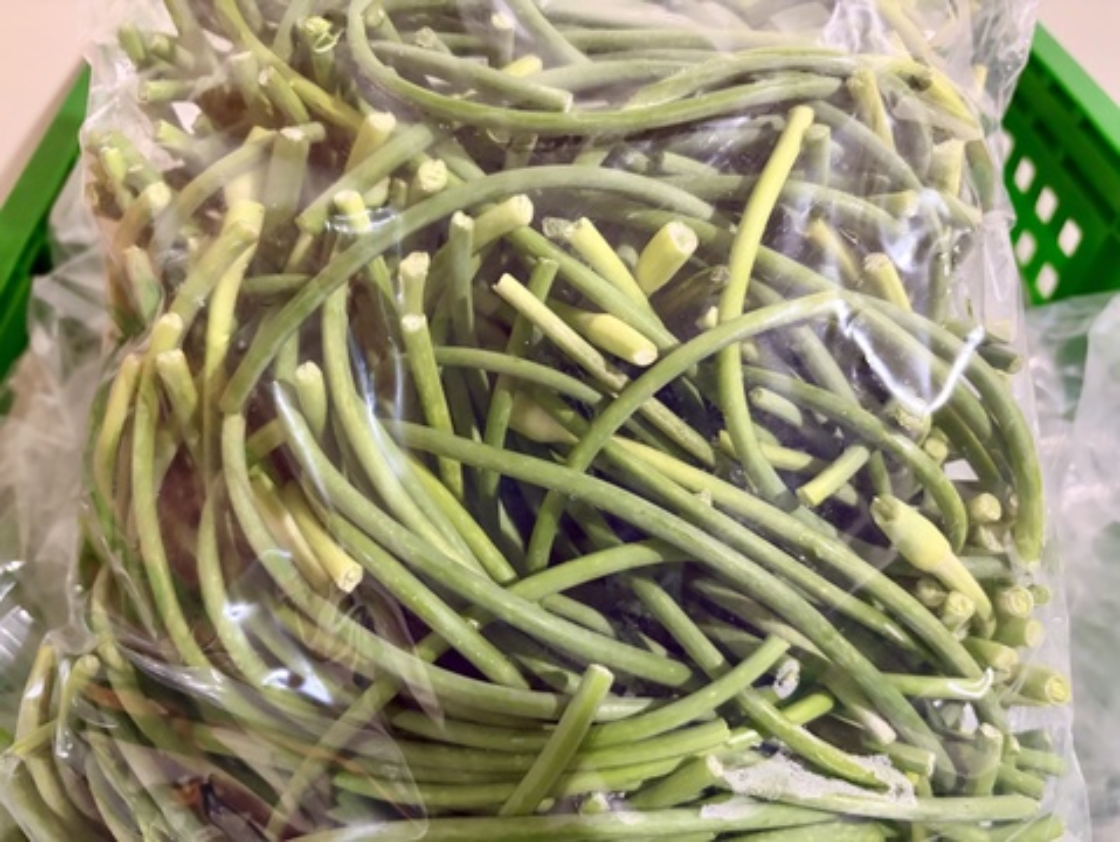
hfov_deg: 67.3
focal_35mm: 26
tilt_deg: -49.0
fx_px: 842
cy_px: 421
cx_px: 560
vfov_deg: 53.1
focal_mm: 5.96
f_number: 1.6
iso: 640
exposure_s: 1/40
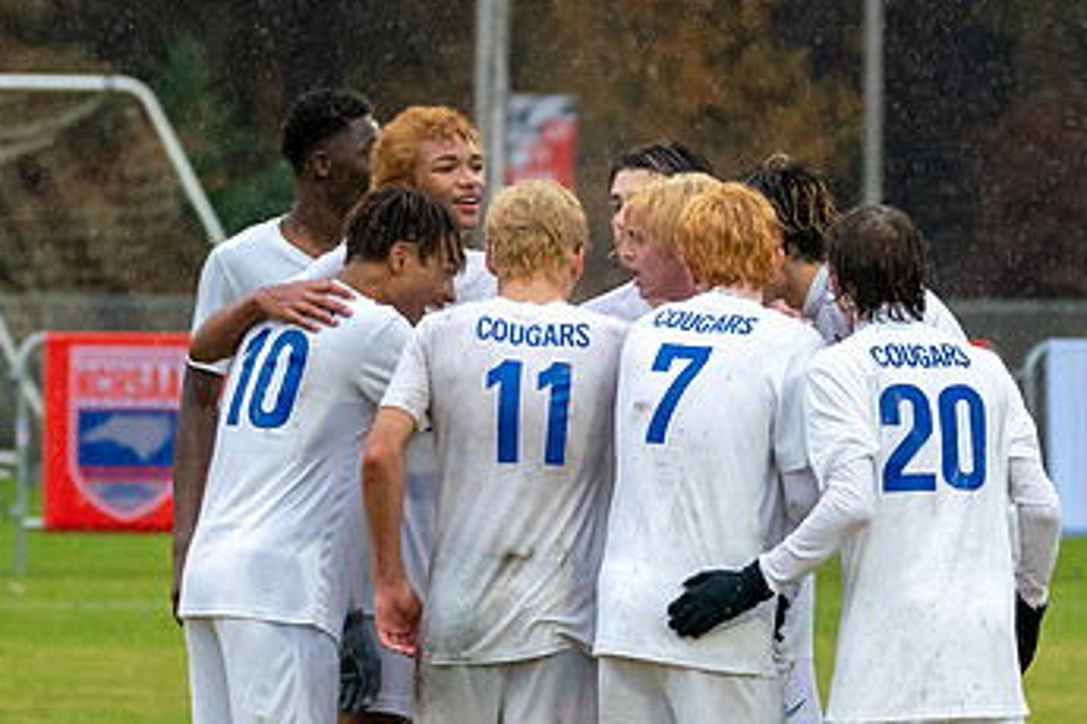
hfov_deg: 3.2
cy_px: 537
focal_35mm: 650
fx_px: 19625
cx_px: 598
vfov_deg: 2.1
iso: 3200
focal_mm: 200
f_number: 5.6
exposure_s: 1/1000
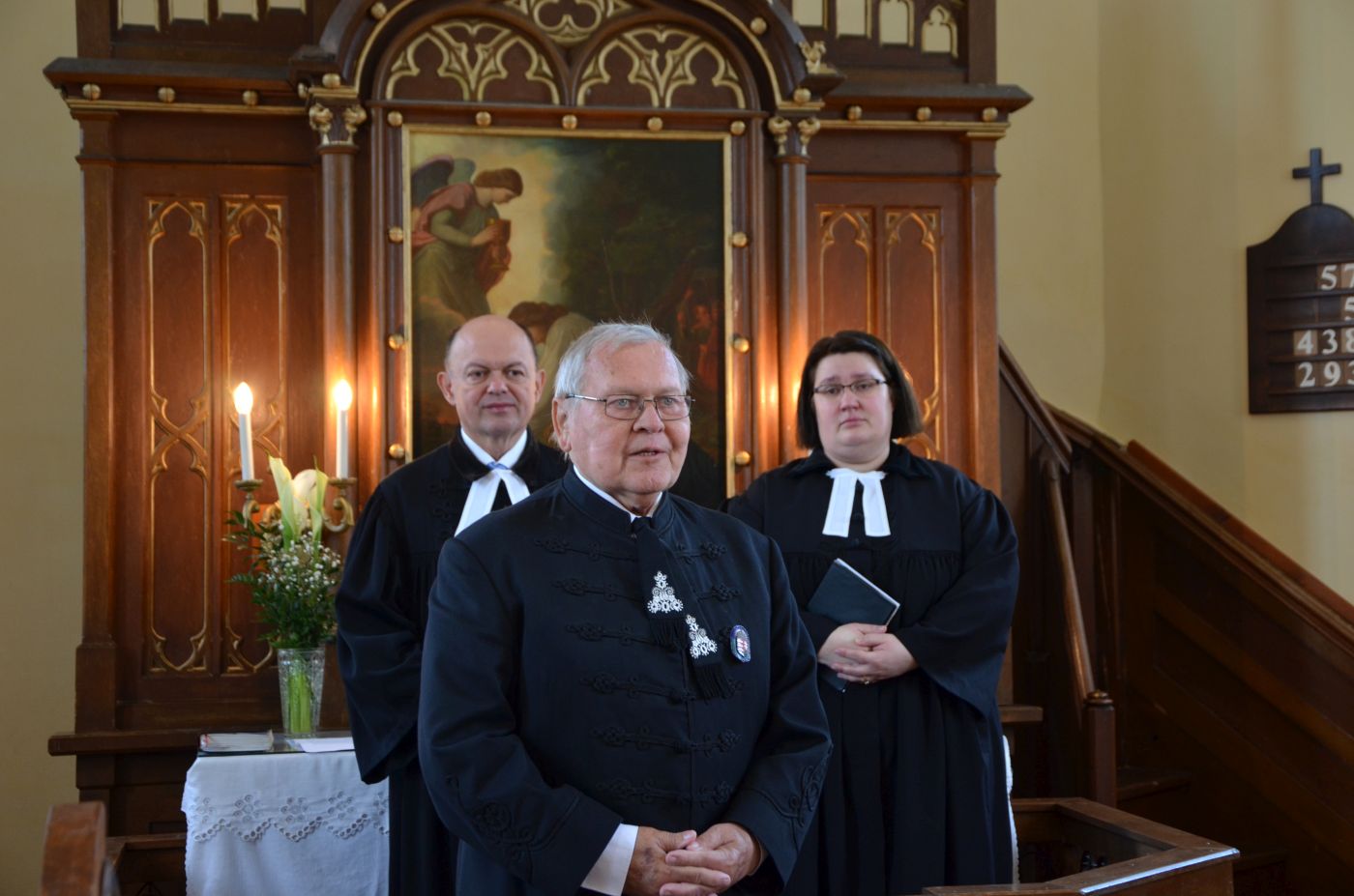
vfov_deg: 21.5
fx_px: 2364
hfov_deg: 32.0
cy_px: 448
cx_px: 677
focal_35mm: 63
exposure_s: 1/50
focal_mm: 42
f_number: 4.8
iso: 400
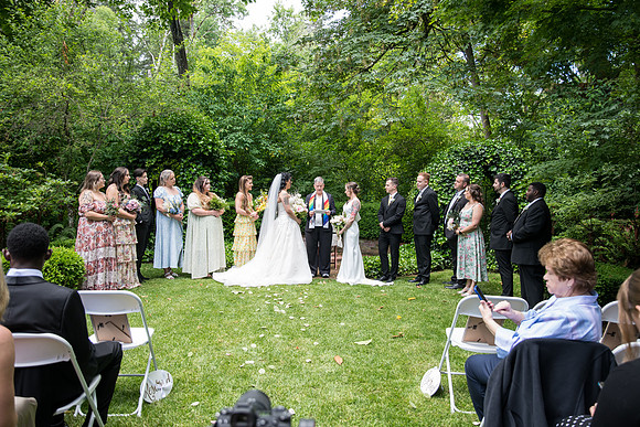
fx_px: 498
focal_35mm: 28
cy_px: 214
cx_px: 320
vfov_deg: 46.4
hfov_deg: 65.5
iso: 640
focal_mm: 28
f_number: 3.5
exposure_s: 1/400
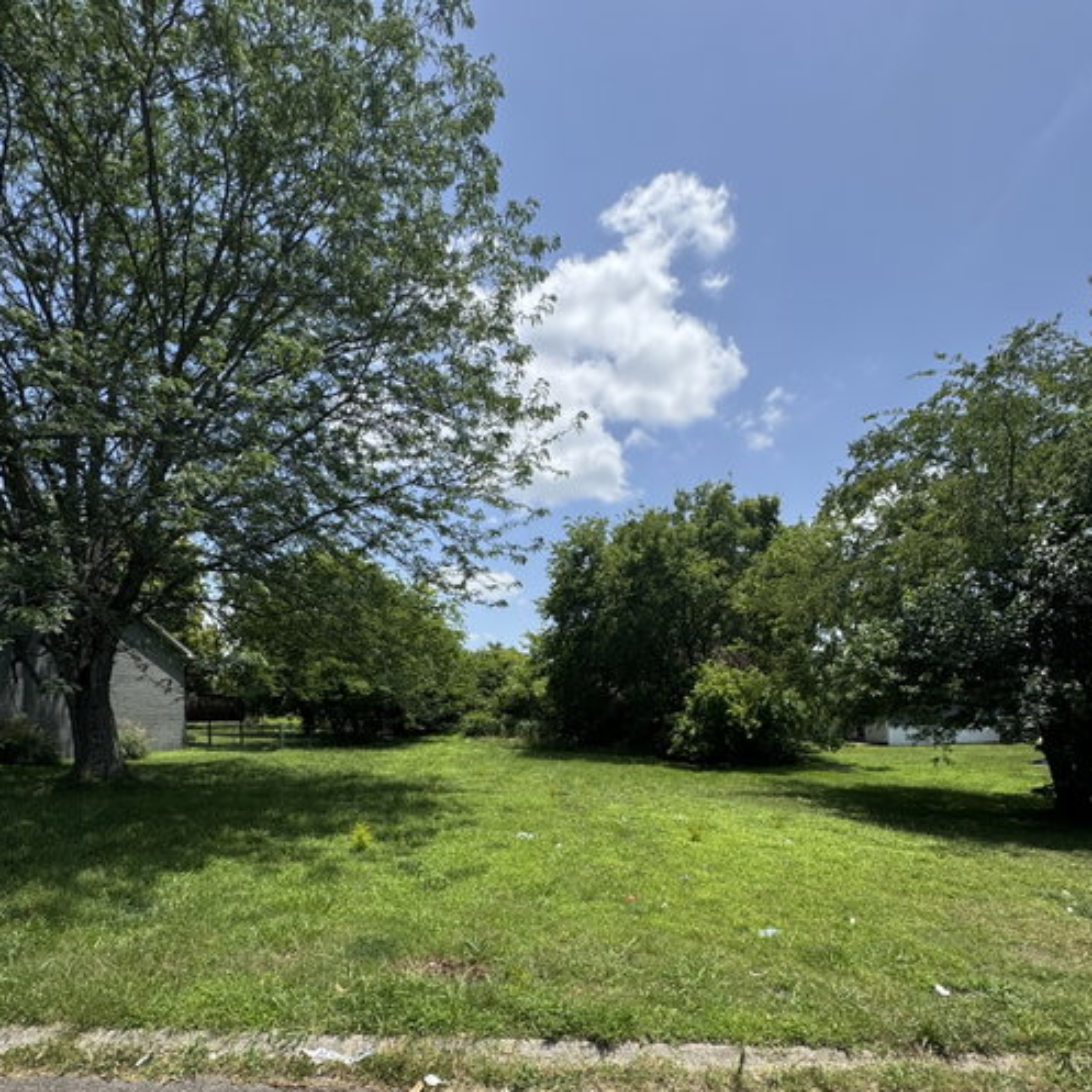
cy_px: 715
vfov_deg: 81.5
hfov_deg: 84.0
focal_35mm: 17
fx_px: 607
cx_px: 547
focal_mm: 2.22
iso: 50
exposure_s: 1/1748
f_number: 2.2
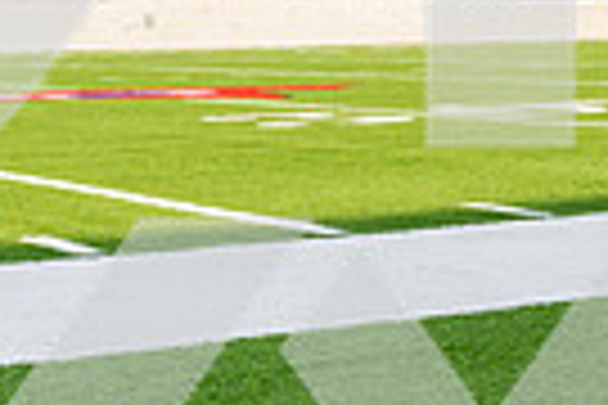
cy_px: -88
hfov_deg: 16.6
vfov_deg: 11.3
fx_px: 2010
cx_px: 689
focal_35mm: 119
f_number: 8
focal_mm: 26
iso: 100
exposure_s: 1/250
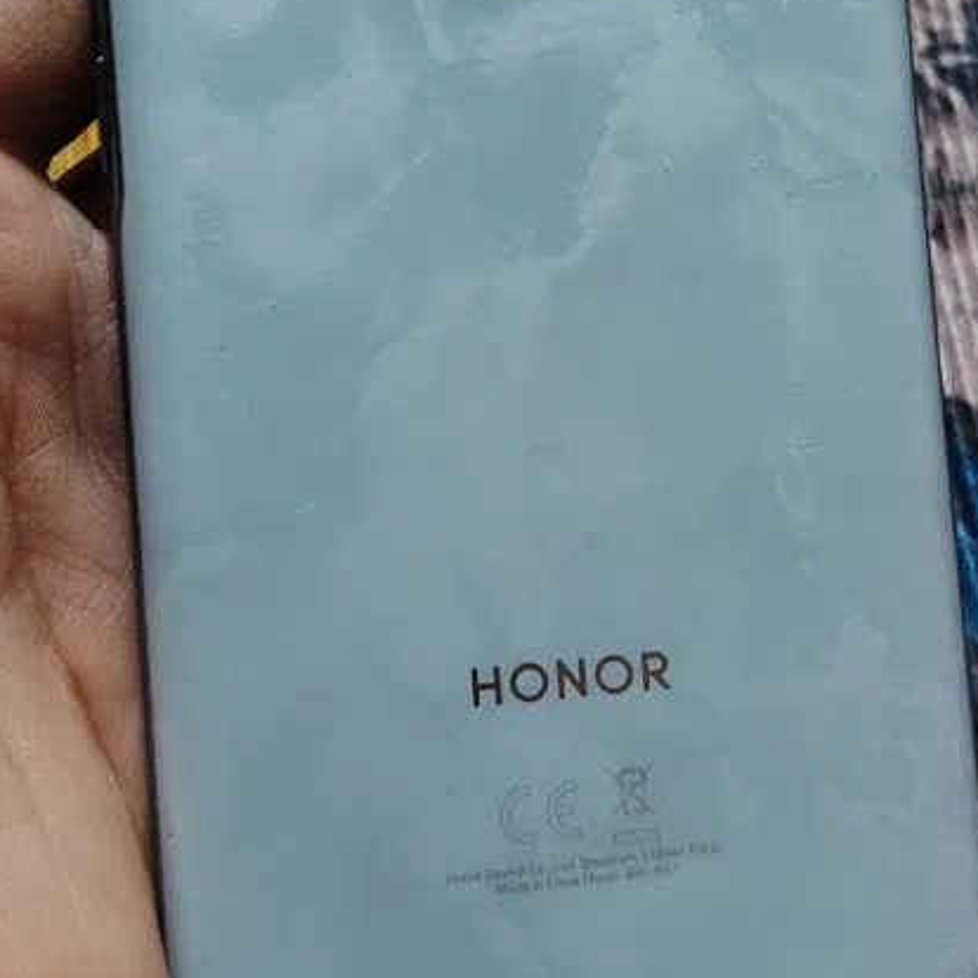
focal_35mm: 70
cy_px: 178
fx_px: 2238
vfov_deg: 24.2
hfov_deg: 24.6
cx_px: 446
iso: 2678
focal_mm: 5.25
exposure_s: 1/20
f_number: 1.75
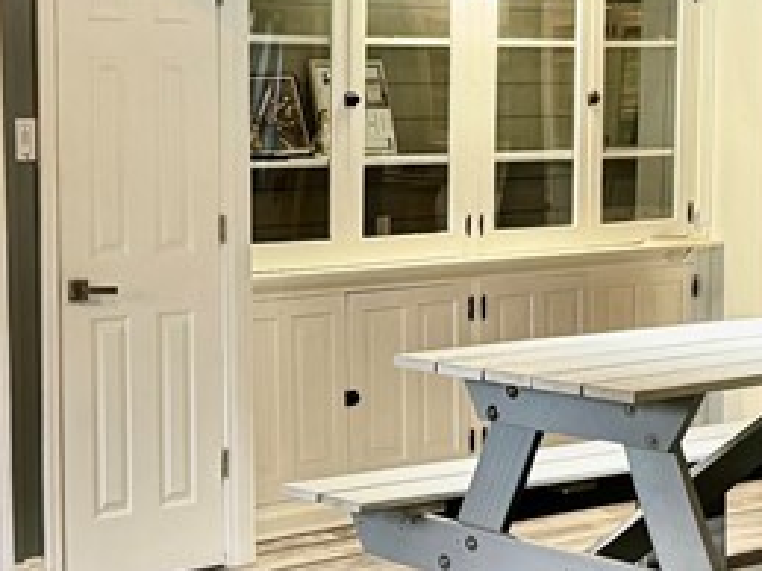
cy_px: 244
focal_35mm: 95
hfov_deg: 20.6
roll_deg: +0.6
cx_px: 253
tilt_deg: -4.2
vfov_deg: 15.5
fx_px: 2090
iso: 400
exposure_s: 1/60
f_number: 1.78
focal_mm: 6.76
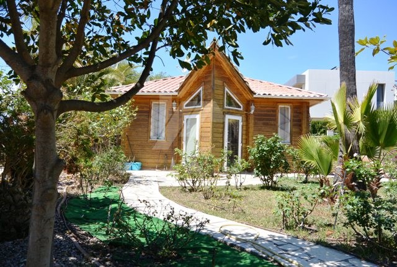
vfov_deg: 45.2
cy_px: 134
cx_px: 198
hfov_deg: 63.5
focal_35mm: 29
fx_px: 321
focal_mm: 11
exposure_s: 1/800
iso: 100
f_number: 3.5
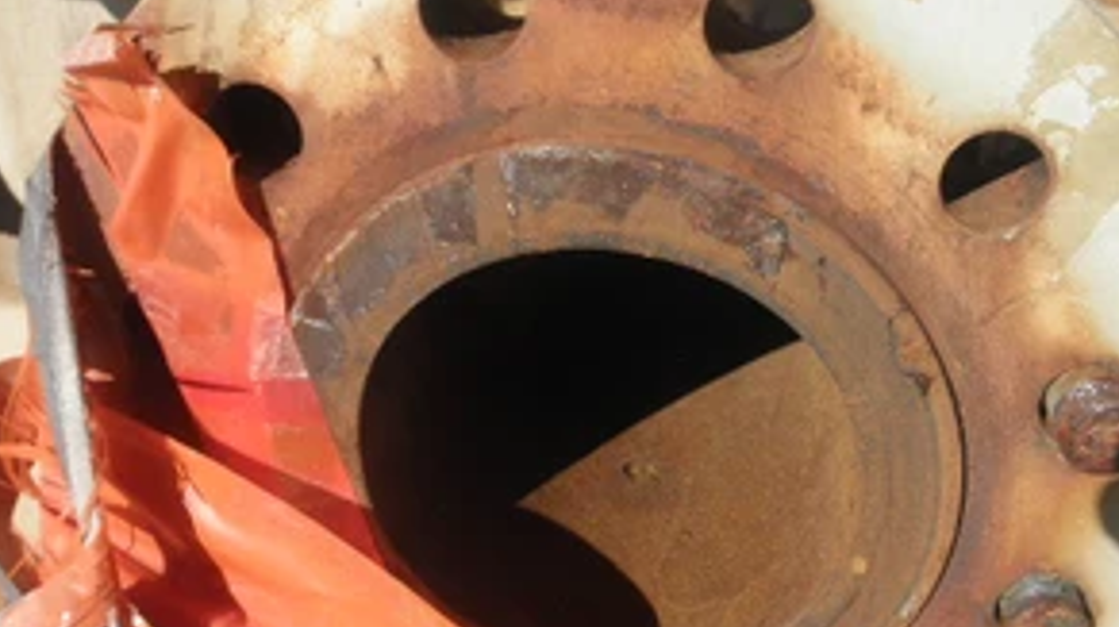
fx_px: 1245
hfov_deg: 48.3
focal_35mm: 42
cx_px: 631
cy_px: 389
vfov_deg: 28.2
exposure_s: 1/125
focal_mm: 5
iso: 64
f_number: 8.5
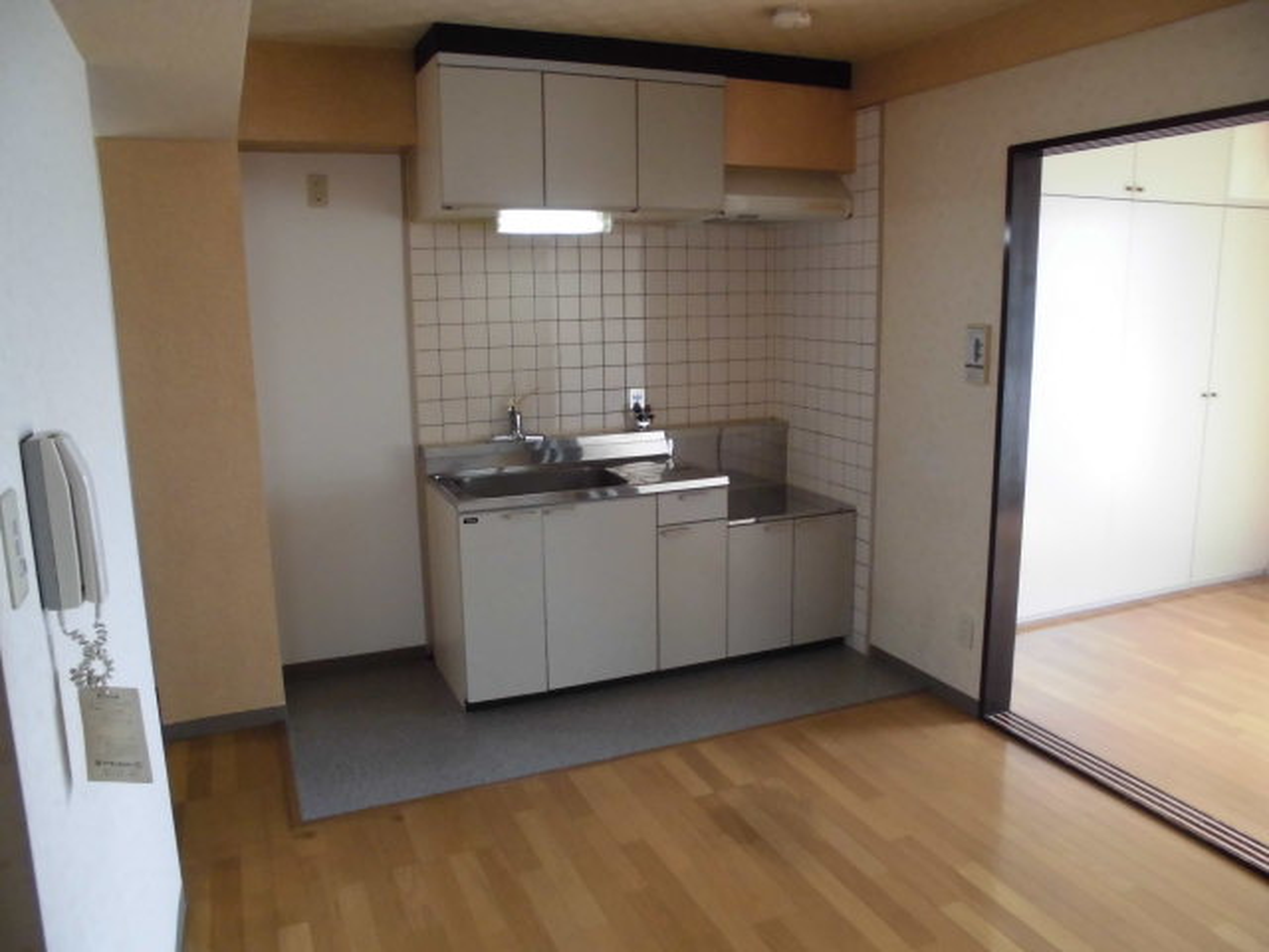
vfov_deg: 53.1
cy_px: 476
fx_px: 953
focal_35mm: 26
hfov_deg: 67.3
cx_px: 634
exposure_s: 1/60
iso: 400
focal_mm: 4.6
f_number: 3.5
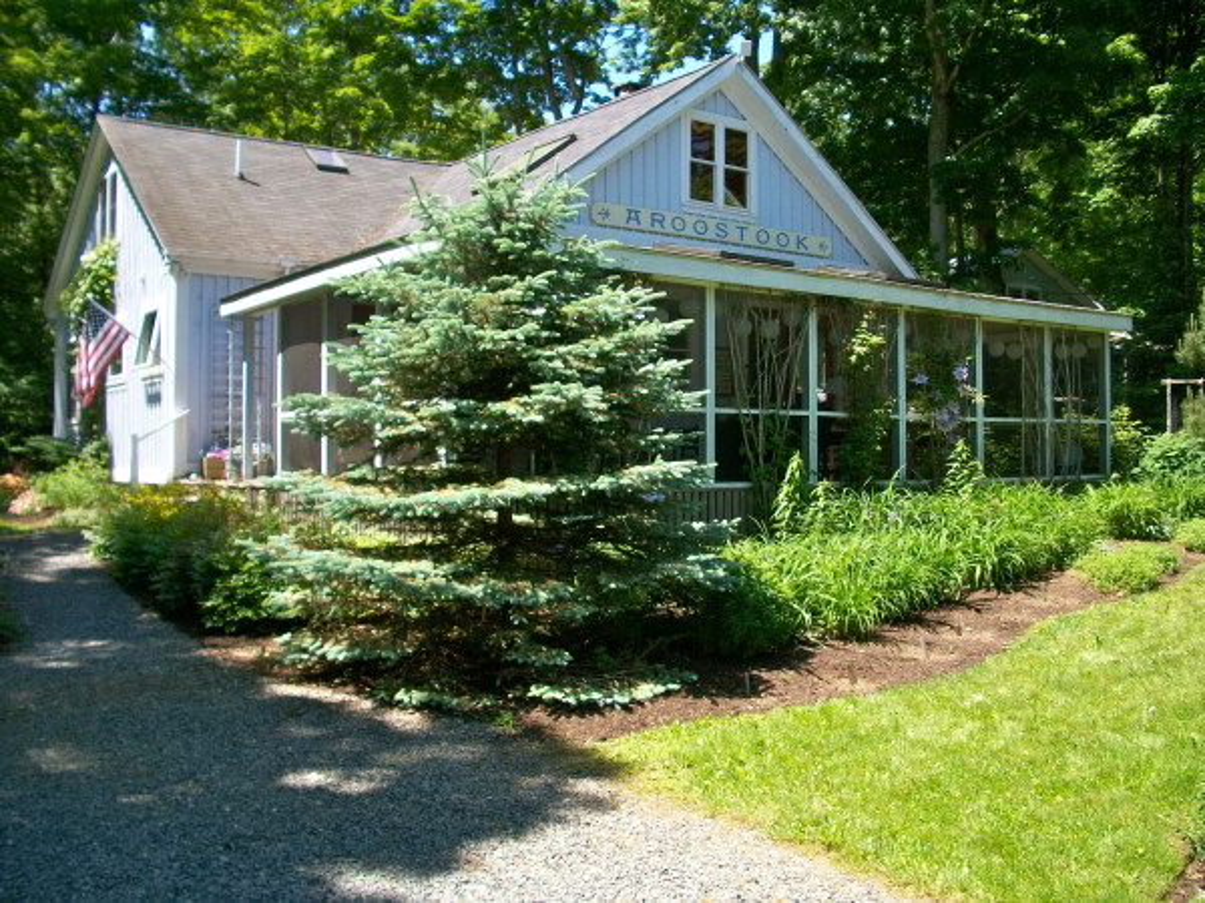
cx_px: 602
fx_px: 1218
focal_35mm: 35
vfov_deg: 40.7
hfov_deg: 52.6
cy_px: 452
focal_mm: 6.3
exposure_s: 1/400
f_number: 3.1
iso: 80
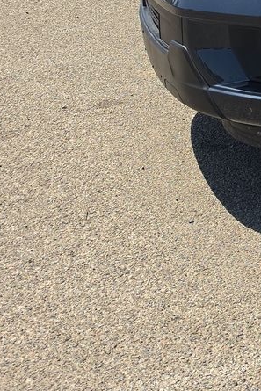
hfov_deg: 12.2
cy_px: -108
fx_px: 934
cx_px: 653
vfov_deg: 21.5
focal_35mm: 86
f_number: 1.4
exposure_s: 1/570
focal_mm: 6.5
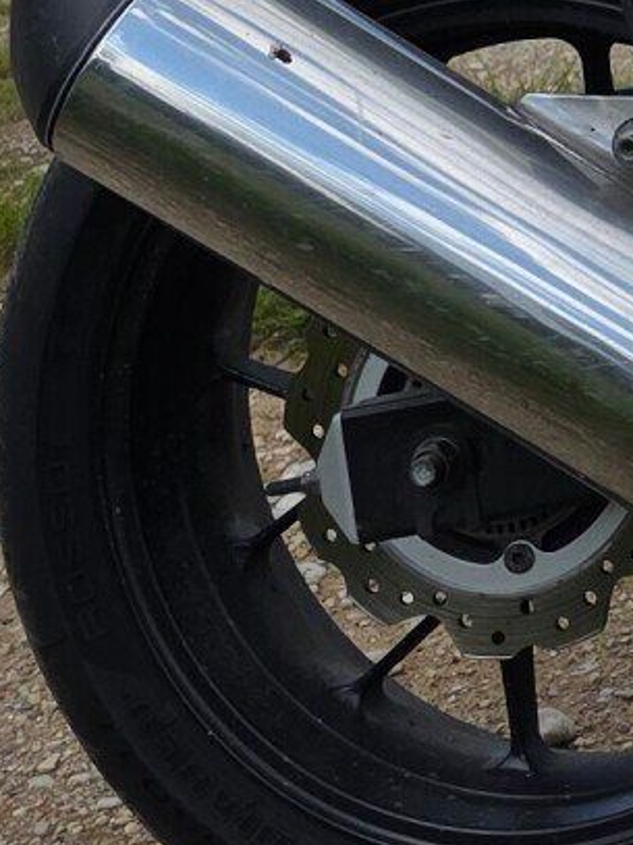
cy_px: -689
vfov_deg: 12.3
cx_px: 1882
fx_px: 3586
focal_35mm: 147
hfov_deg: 8.5
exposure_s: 1/6150
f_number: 1.7
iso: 80
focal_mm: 6.3
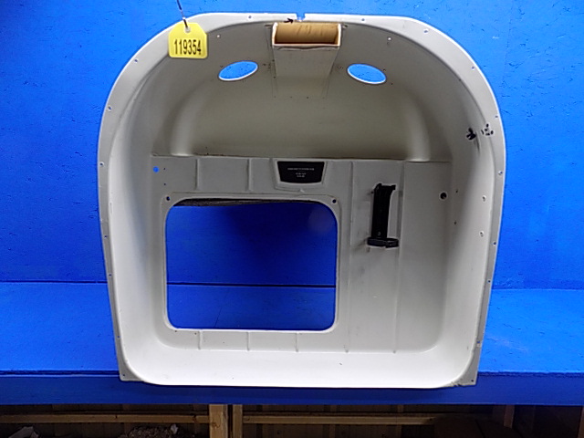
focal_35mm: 23
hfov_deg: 73.9
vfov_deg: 58.9
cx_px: 292
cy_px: 219
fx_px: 388
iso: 125
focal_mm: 4
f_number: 3.1
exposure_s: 1/30
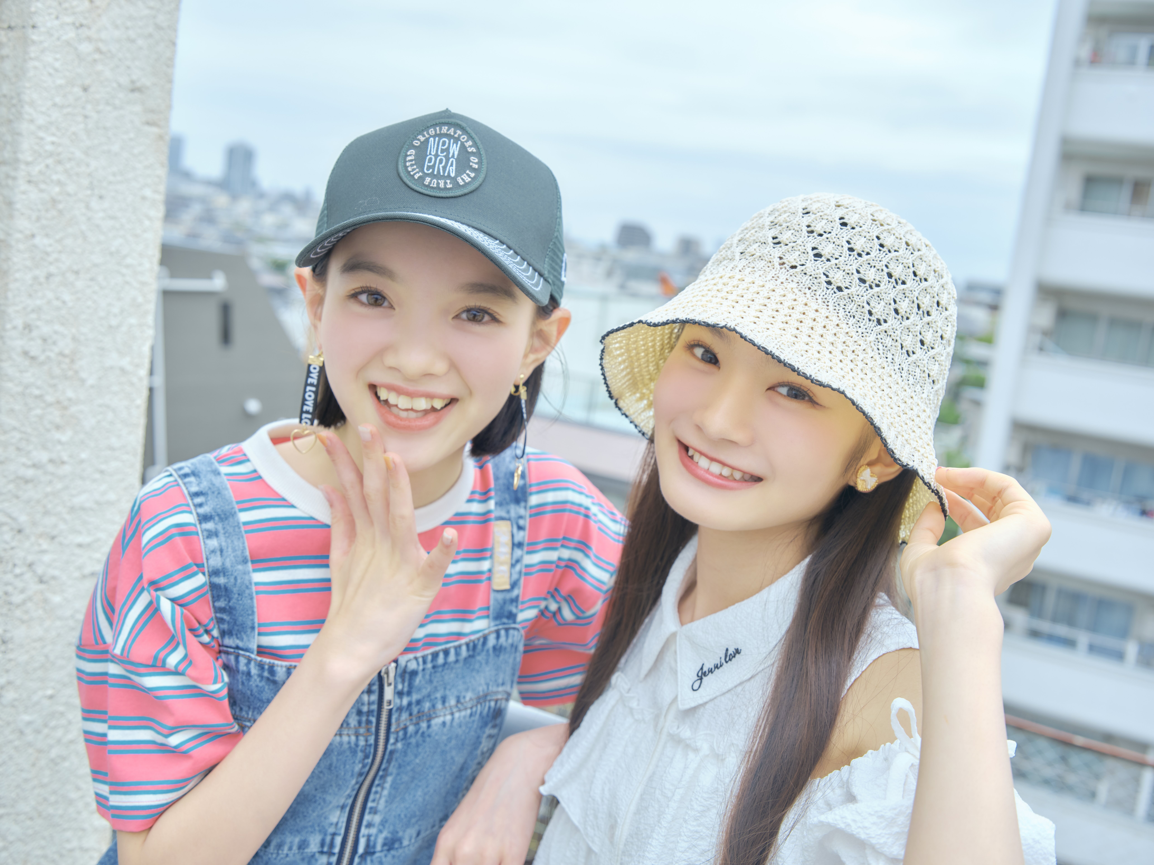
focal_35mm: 37
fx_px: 1233
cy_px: 432
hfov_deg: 50.1
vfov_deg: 38.7
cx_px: 577
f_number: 6.4
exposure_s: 1/125
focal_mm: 46.5
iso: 400
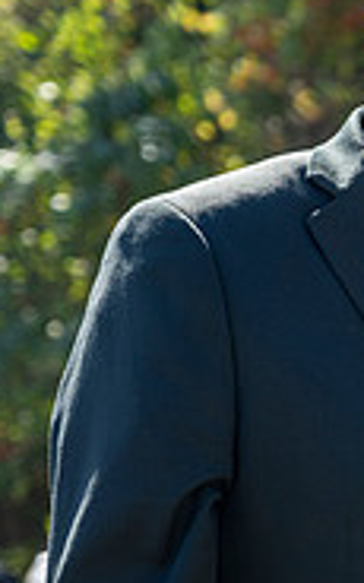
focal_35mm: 225
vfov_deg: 9.3
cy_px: 366
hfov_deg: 5.6
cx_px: 848
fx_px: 3571
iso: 100
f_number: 4.5
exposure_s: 1/250
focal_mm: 70
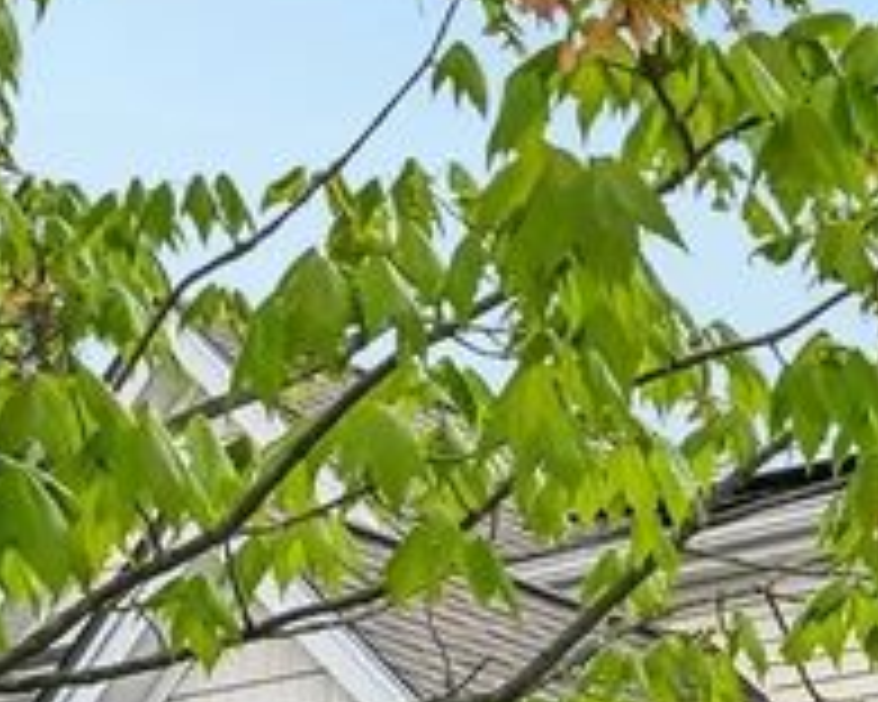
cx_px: 2143
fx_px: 3846
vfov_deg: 10.1
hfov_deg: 10.9
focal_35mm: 148
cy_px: 1037
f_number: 8
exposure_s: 1/500
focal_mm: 30
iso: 400
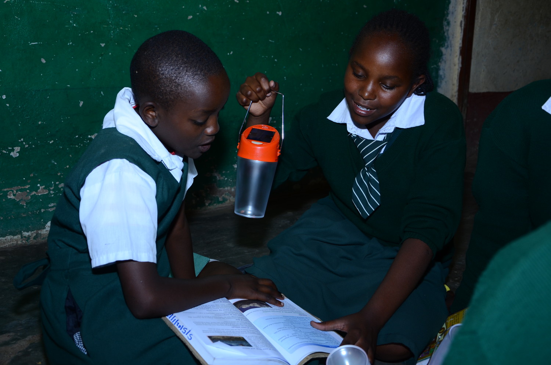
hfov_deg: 41.2
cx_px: 276
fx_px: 733
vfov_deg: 27.9
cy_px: 182
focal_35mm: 48
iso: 320
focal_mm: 32
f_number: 4.5
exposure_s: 1/60
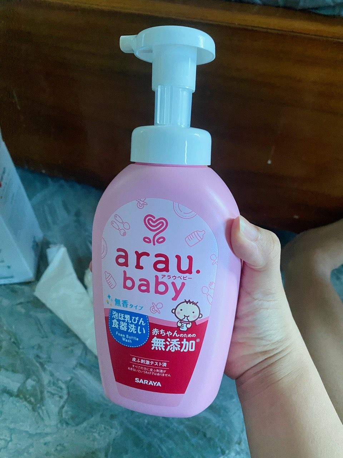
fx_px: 344
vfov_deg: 67.3
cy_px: 229
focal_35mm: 26
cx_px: 172
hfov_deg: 53.1
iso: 500
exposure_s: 1/40
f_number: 1.8
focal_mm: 4.25
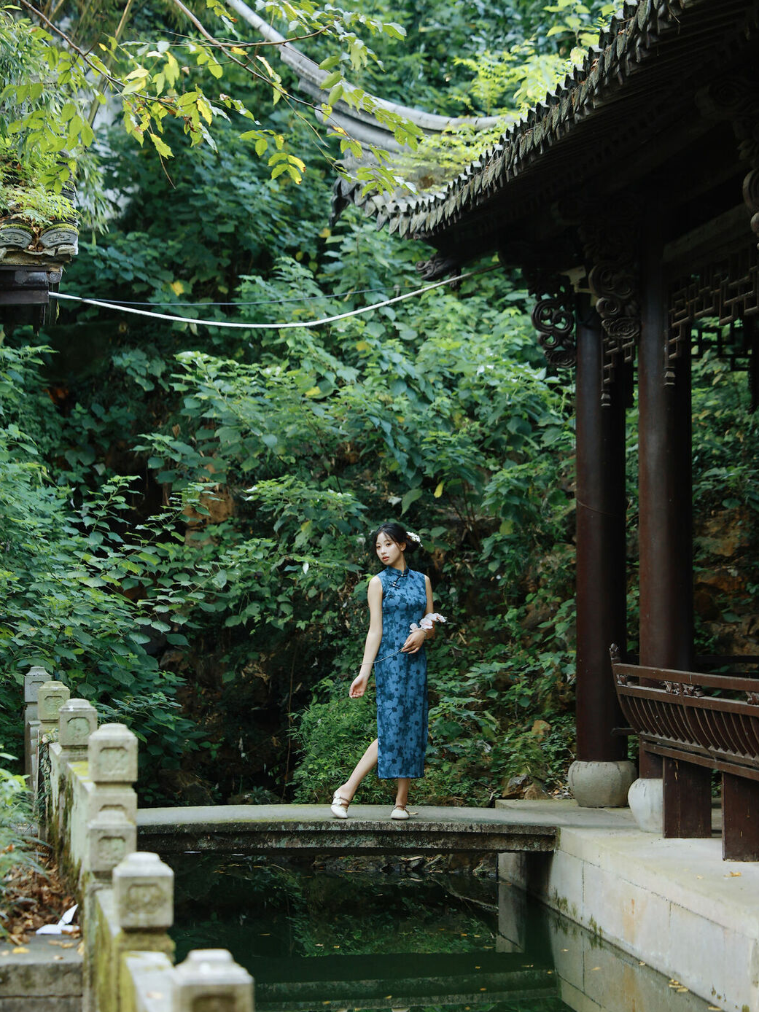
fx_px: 2807
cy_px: 479
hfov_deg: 15.4
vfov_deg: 20.4
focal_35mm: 96
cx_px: 381
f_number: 2.8
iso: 1250
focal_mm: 89
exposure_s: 1/125
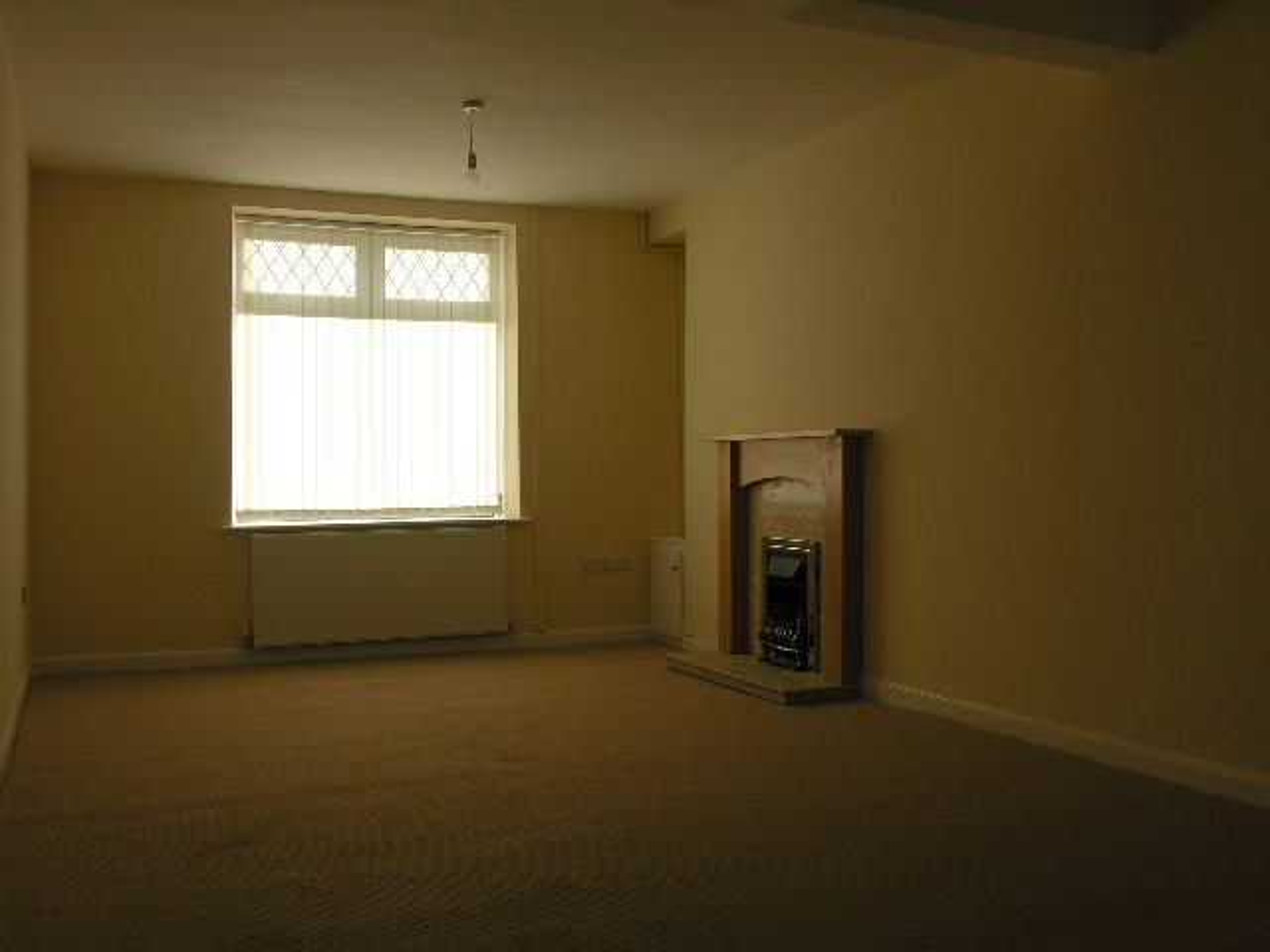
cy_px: 476
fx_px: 1247
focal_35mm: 34
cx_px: 635
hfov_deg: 54.0
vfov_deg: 41.8
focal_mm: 8.7
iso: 50
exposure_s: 1/122
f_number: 5.2
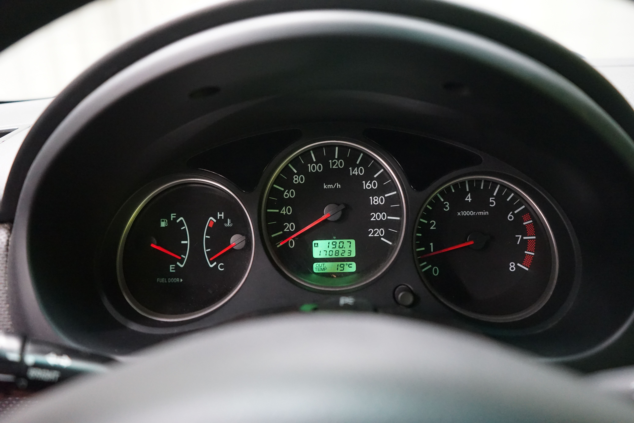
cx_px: 317
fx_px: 493
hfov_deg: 65.5
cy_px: 212
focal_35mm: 28
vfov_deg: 46.4
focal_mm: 28
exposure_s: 1/30
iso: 6400
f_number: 3.5
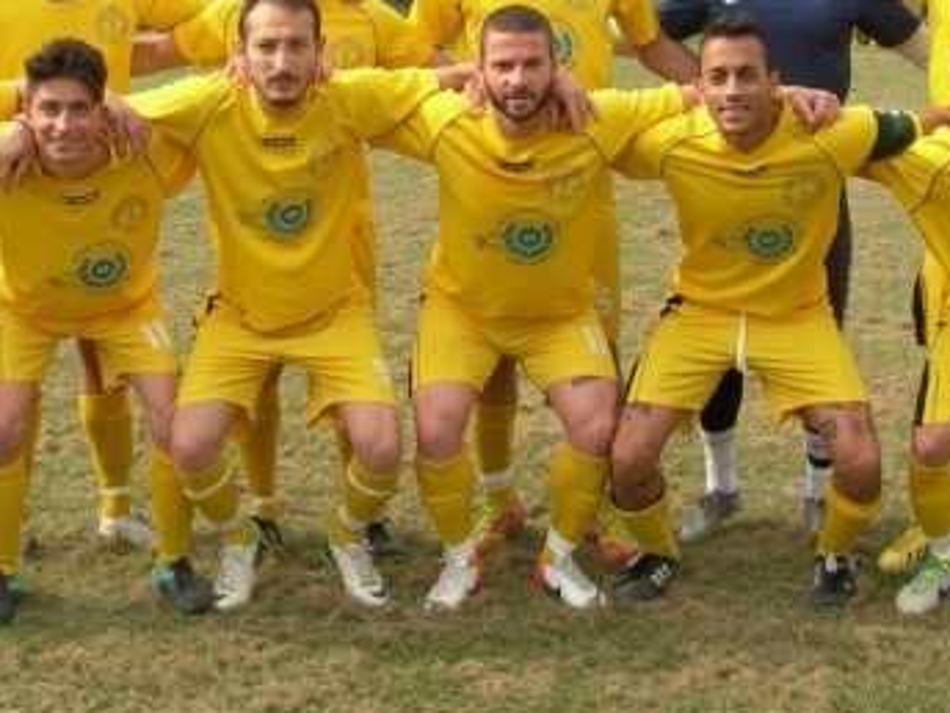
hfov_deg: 26.7
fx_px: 2003
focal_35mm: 73
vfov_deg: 20.1
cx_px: 467
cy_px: 242
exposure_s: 1/225
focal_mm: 7.8
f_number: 4.8
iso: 50
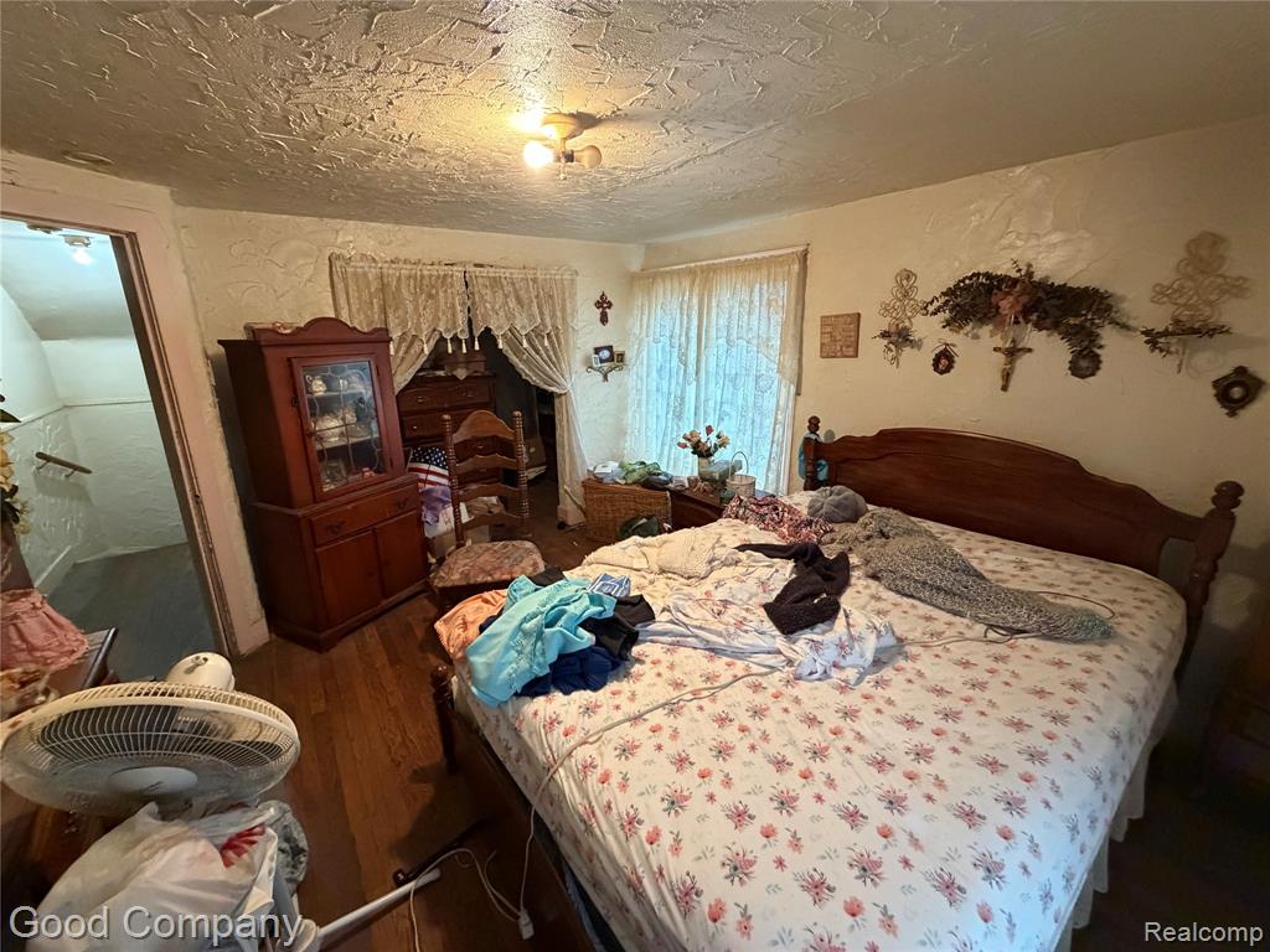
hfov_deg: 102.1
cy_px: 476
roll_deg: +0.2
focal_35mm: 14
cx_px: 635
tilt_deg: -16.3
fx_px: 514
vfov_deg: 85.7
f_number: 2.2
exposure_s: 1/60
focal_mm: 2.22
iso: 800
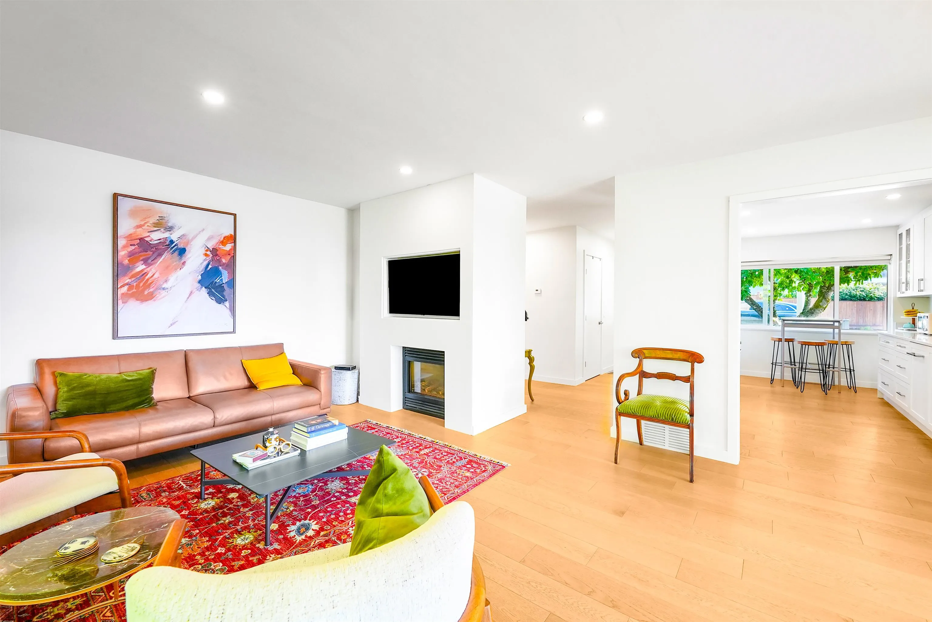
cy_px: 311
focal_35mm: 14
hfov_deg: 104.2
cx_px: 466
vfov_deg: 81.3
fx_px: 363
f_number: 10
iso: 500
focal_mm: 14
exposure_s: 1/100
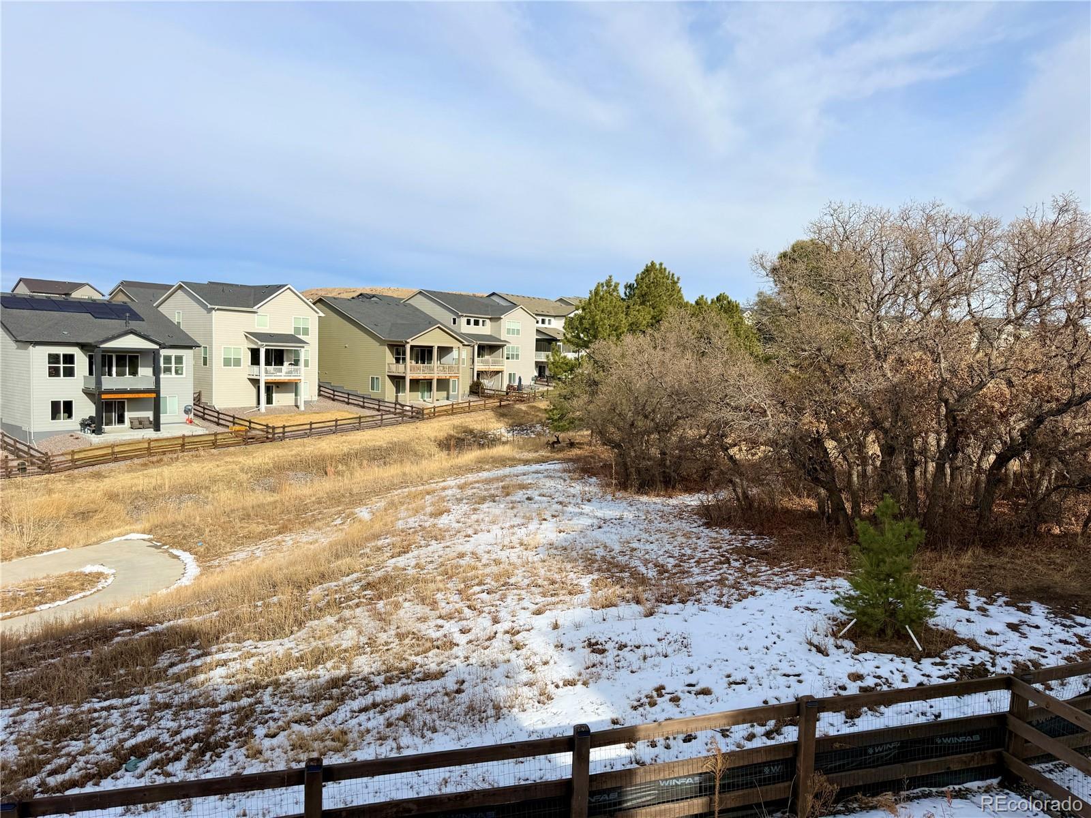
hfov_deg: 71.6
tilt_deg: -4.4
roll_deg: -1.6
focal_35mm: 24
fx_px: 756
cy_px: 409
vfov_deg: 56.8
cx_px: 546
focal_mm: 6.76
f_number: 1.78
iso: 80
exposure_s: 1/7353
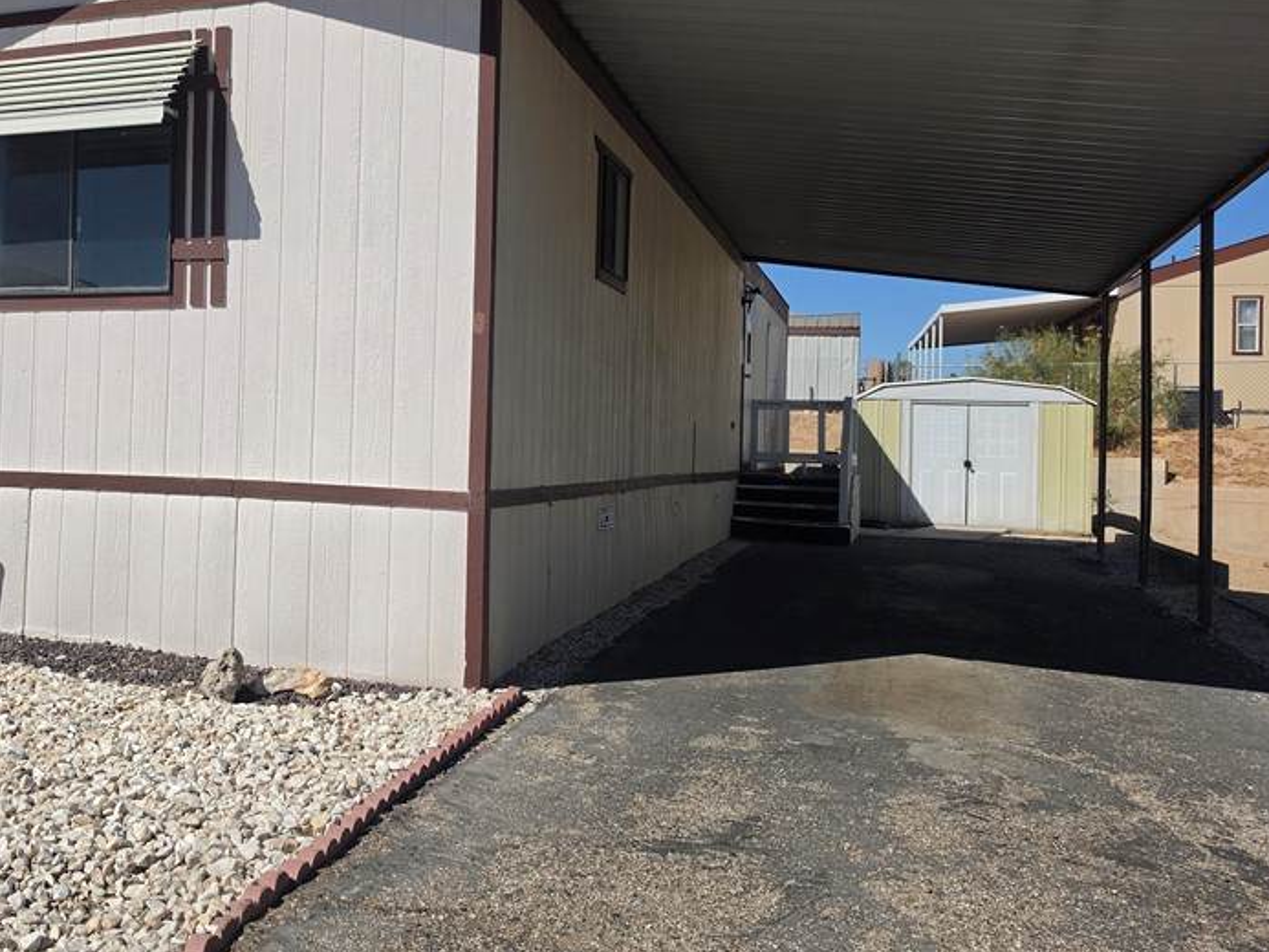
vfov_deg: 41.7
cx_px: 350
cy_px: 399
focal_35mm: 34
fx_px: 1247
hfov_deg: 52.1
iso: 50
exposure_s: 1/7939
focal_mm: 6.5
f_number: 1.4
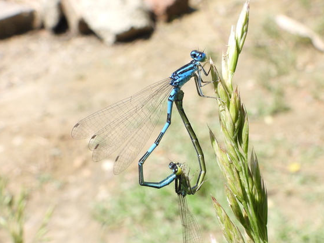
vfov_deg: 22.2
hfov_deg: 29.3
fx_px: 618
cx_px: 196
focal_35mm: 66
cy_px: 159
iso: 100
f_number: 5
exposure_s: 1/320
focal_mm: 7.7
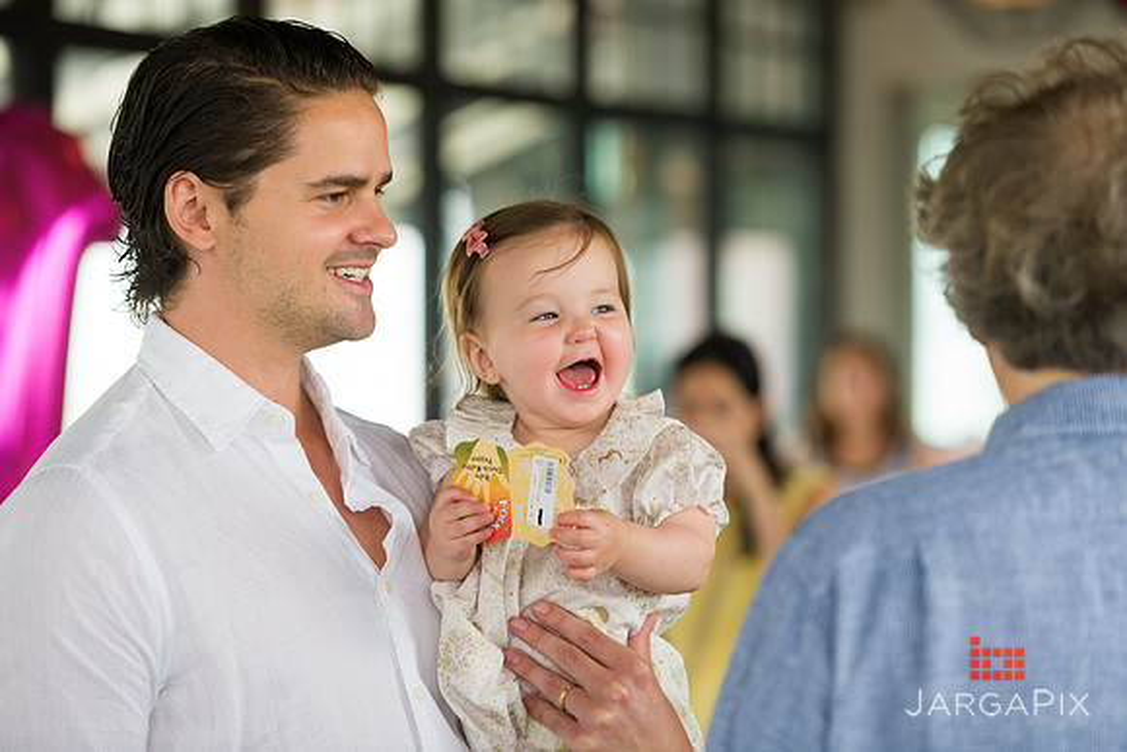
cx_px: 564
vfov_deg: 10.2
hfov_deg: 15.2
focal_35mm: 135
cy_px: 376
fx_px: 4227
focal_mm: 135
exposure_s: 1/125
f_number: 3.2
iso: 400
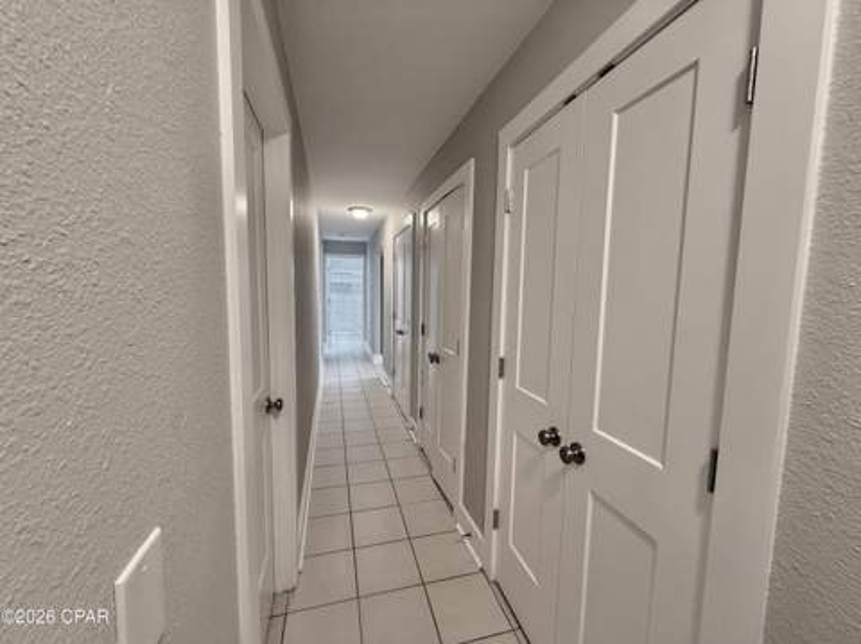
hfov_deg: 102.1
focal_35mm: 14
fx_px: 348
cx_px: 430
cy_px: 322
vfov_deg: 85.6
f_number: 2.2
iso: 400
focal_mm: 2.22
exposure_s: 1/120
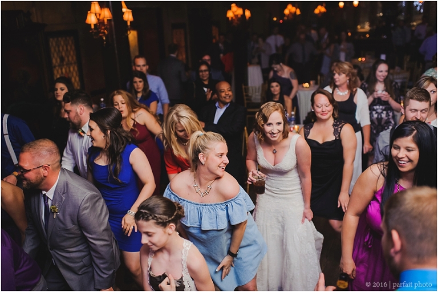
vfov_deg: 37.9
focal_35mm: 35
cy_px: 146
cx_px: 219
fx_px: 426
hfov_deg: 54.4
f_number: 2
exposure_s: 1/200
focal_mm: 35
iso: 1250
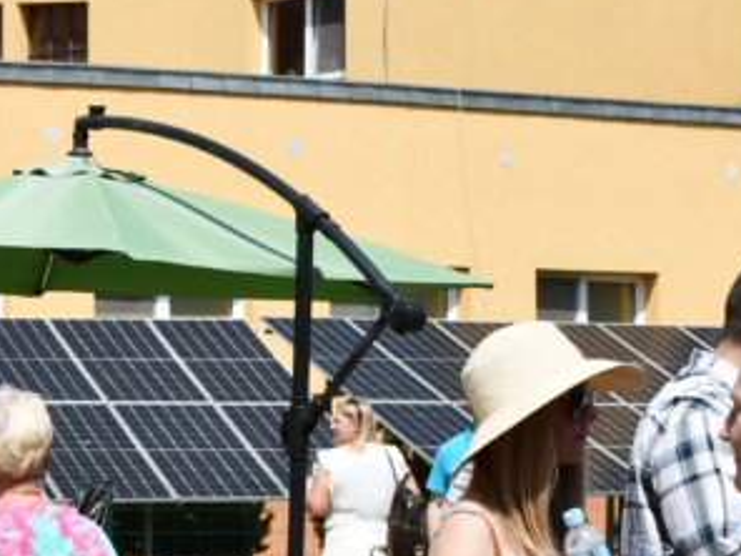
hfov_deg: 14.6
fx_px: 2847
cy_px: 462
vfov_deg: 11.1
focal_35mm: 133
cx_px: -28
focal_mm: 27
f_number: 9
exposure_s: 1/320
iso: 100
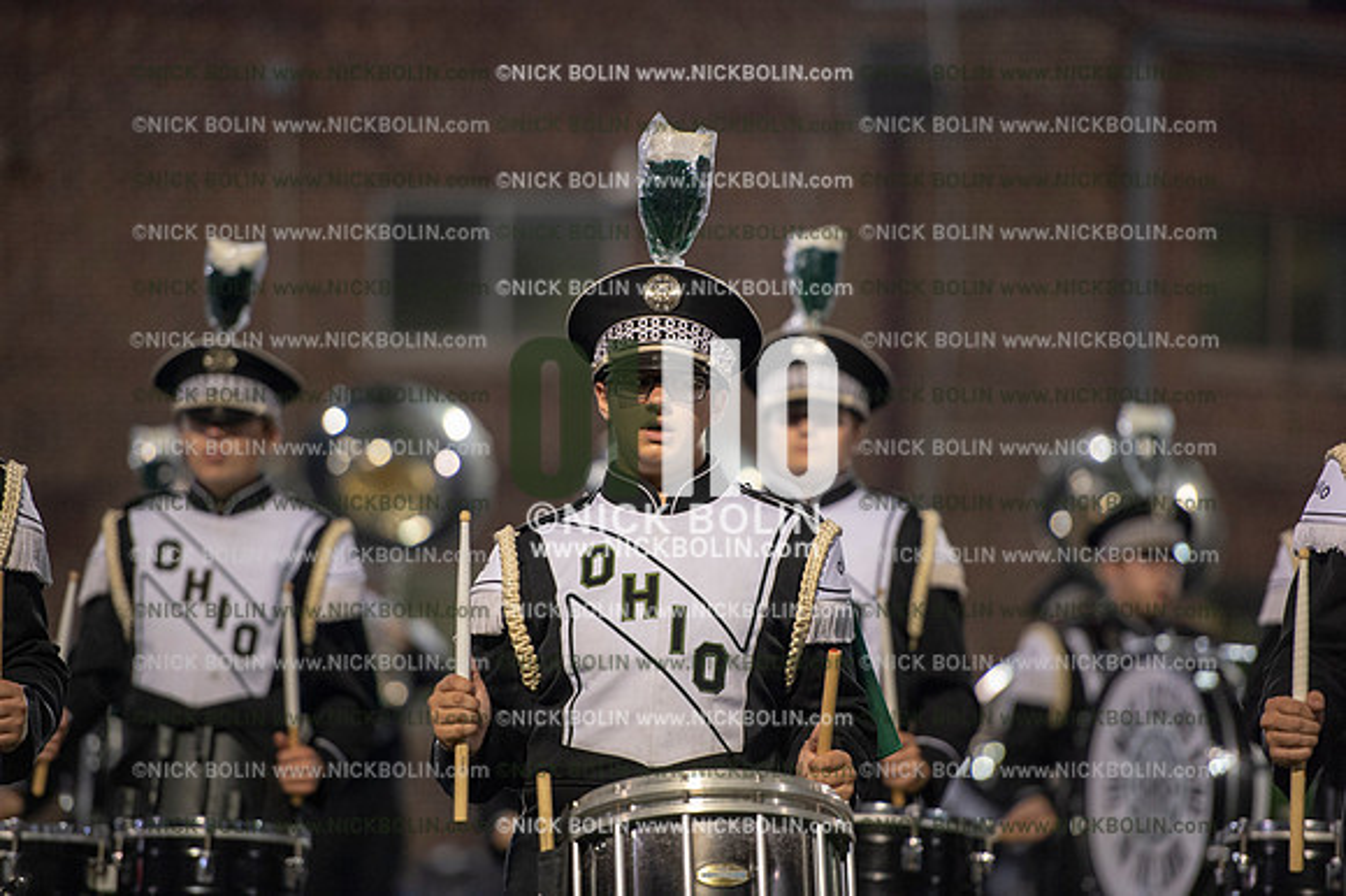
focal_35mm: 200
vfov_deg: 6.9
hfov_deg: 10.3
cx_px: 673
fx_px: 7473
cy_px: 448
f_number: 2.8
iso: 4000
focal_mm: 200
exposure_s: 1/500
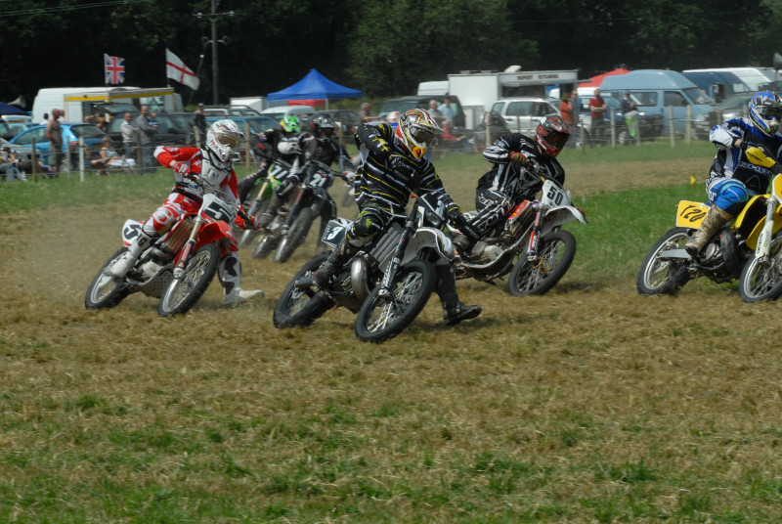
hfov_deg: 11.4
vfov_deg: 7.7
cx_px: 391
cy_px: 262
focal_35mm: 180
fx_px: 3916
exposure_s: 1/320
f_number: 14
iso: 400
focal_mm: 120
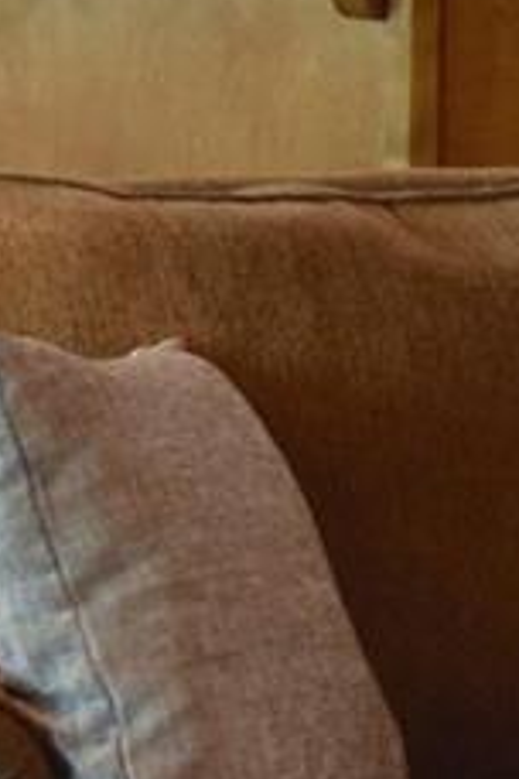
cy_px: -260
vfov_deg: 7.9
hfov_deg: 5.3
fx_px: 5557
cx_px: 621
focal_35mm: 257
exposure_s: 1/60
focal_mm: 26
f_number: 4
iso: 1000
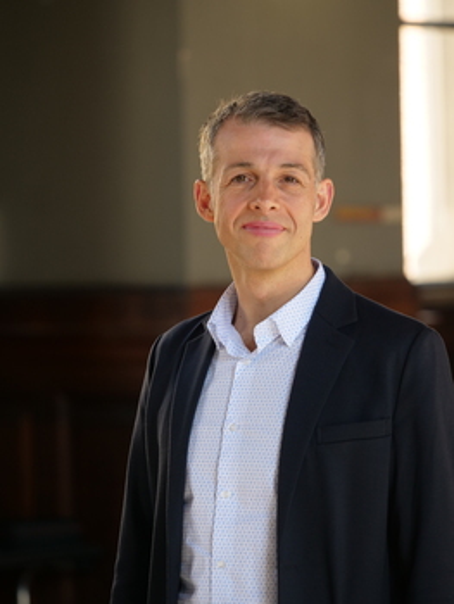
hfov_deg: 6.0
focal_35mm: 250
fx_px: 4366
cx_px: 227
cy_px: 302
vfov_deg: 7.9
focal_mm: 125
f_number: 2.8
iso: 640
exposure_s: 1/320
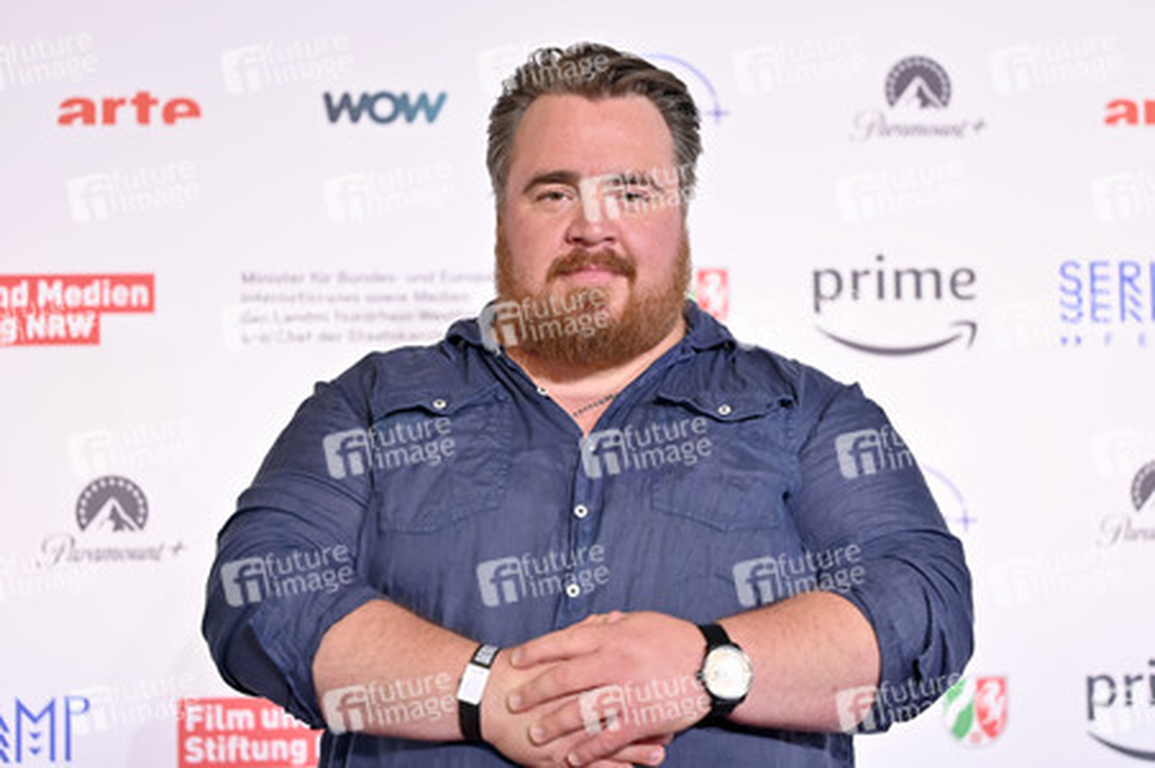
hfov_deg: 28.9
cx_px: 578
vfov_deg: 19.4
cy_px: 384
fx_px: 2244
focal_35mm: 70
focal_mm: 70
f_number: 2.8
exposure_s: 1/320
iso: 640
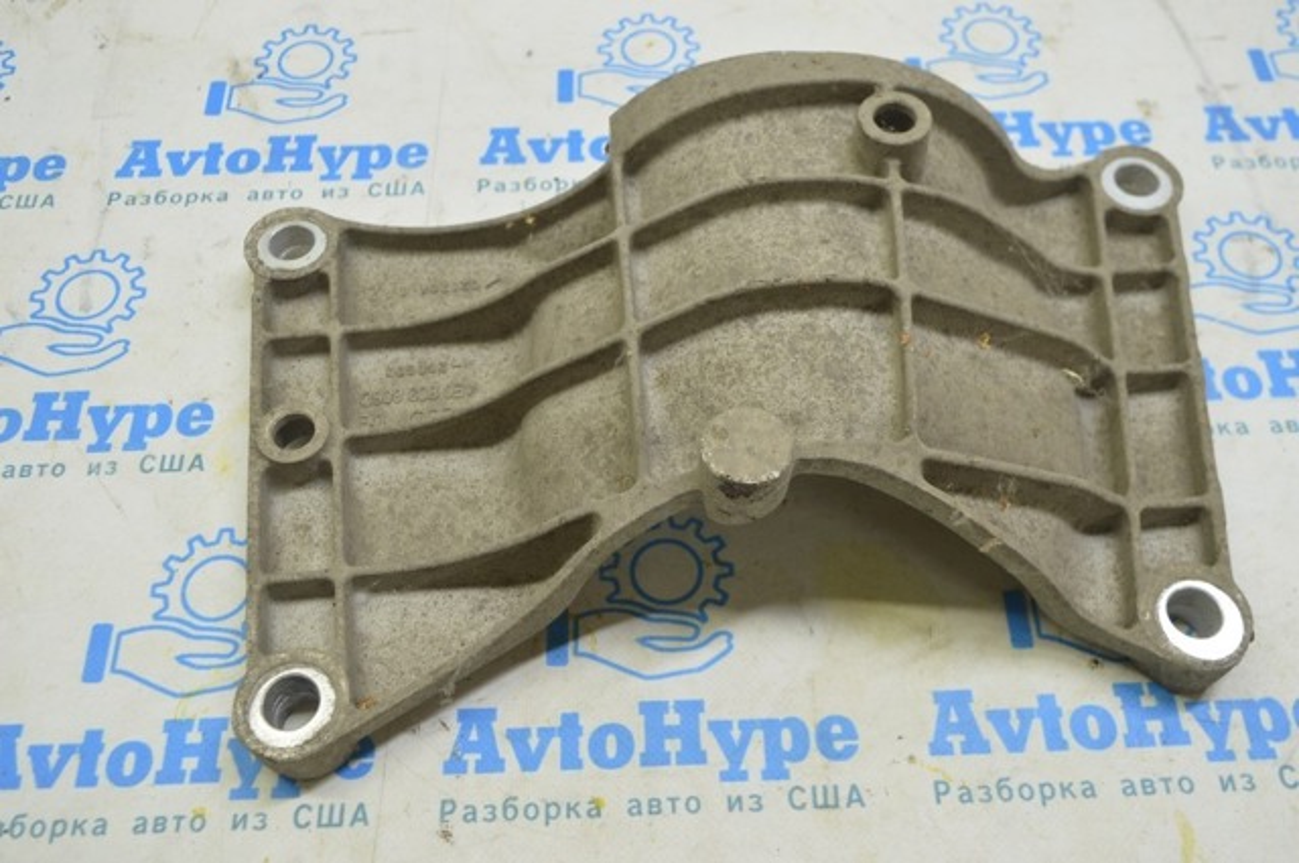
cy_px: 432
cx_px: 650
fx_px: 1297
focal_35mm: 36
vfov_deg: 36.8
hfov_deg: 53.2
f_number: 5.6
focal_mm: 24
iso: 400
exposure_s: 1/20
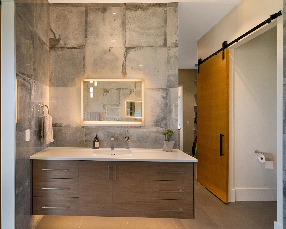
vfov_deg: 70.9
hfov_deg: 82.2
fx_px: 161
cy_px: 114
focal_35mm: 19
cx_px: 113
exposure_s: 1/40
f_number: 9
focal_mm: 16
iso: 1250
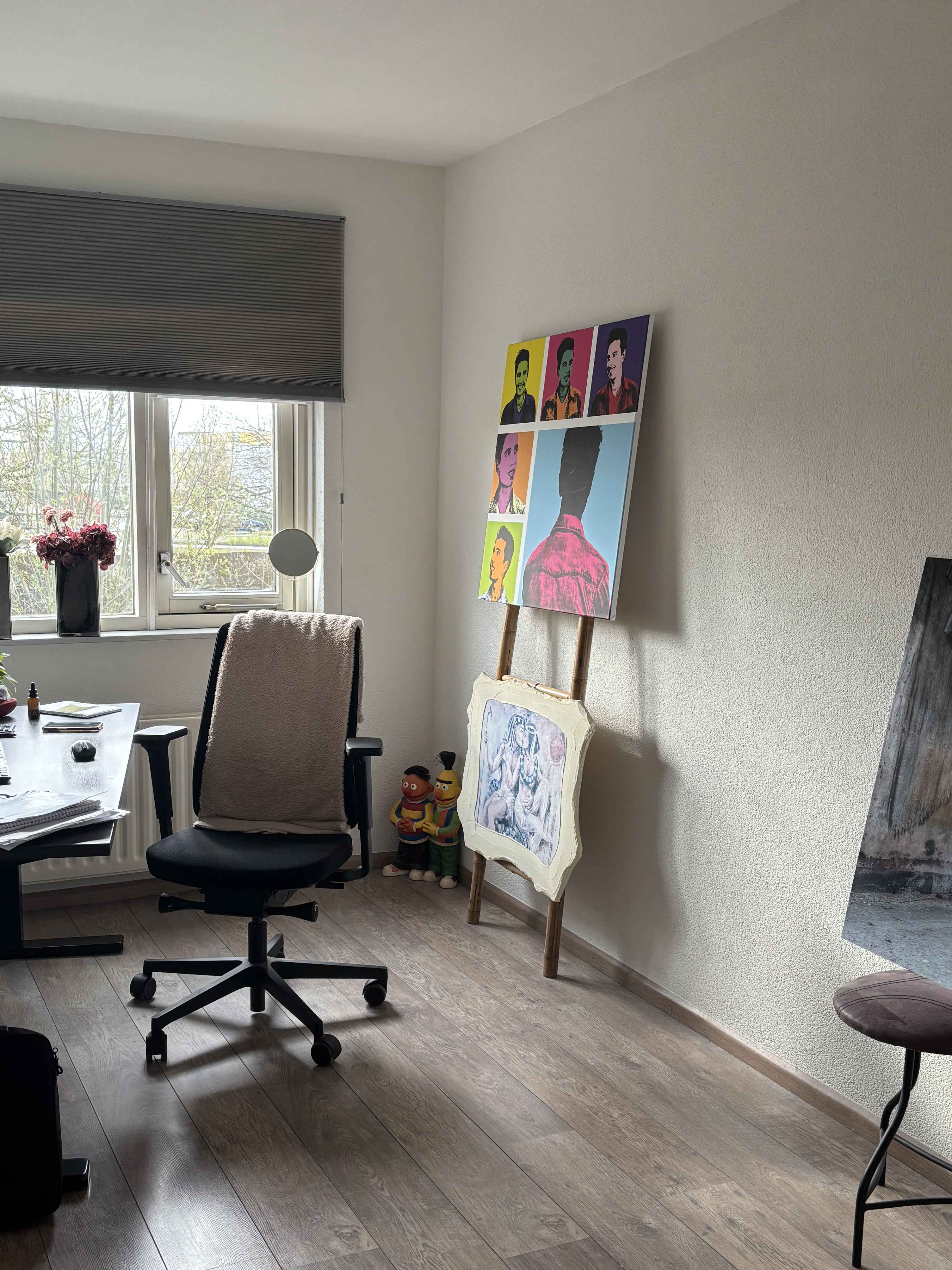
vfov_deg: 50.1
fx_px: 1357
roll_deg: -1.1
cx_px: 416
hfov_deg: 38.6
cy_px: 674
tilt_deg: -8.8
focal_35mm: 37
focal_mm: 5.96
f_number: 1.6
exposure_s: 1/121
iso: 125
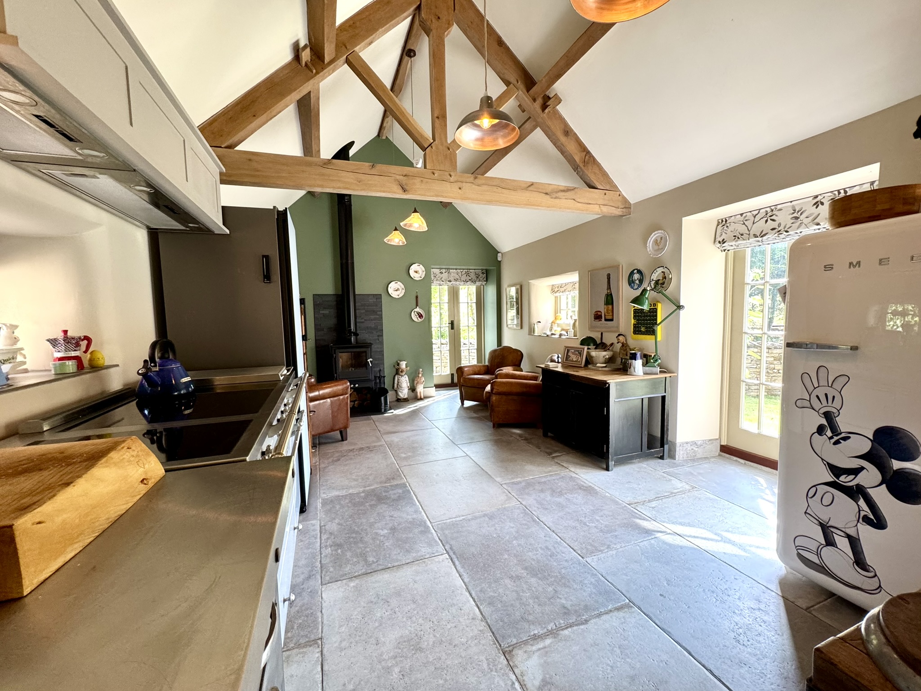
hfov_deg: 102.1
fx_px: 372
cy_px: 346
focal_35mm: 14
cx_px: 460
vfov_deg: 85.7
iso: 200
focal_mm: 2.22
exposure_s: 1/100
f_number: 2.2
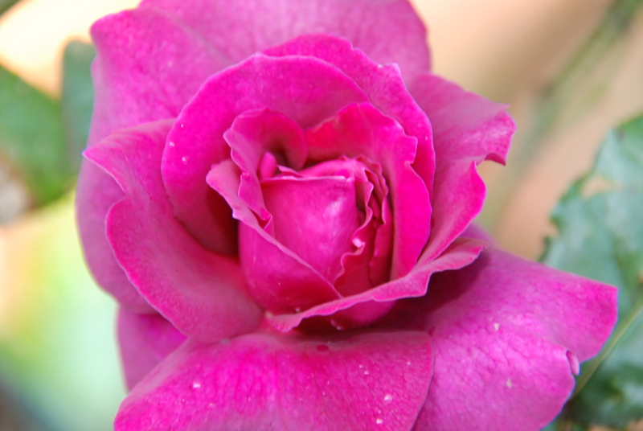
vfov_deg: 3.1
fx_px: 8049
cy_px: 216
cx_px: 322
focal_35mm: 450
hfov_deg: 4.6
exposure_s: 1/125
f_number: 7.1
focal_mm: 300
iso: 800
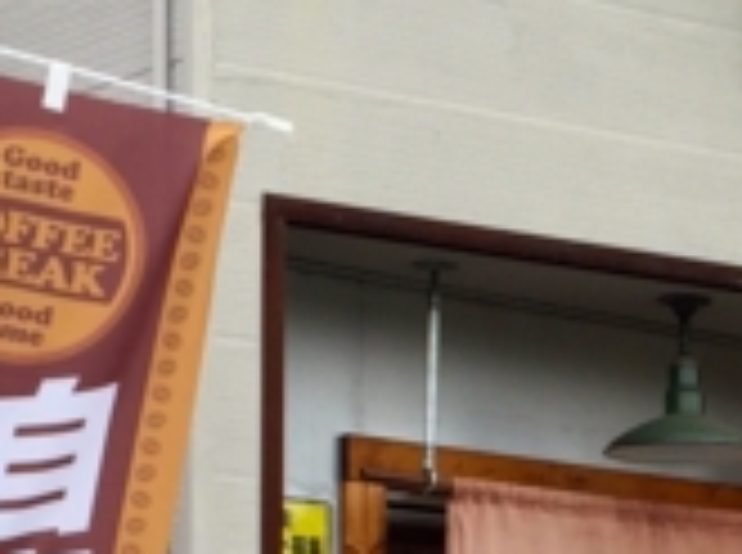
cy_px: 806
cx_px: 944
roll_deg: -0.4
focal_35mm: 141
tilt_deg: +1.8
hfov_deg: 13.5
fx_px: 3016
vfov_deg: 10.2
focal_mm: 4.15
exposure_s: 1/449
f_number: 2.2
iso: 32
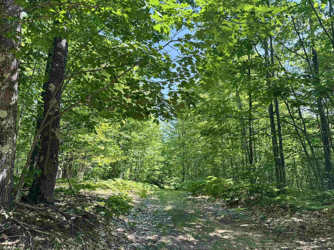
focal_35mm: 24
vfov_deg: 56.8
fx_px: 232
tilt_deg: +7.6
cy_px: 125
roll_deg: +0.8
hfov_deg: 71.6
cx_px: 167
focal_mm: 6.76
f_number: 1.78
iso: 80
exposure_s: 1/506
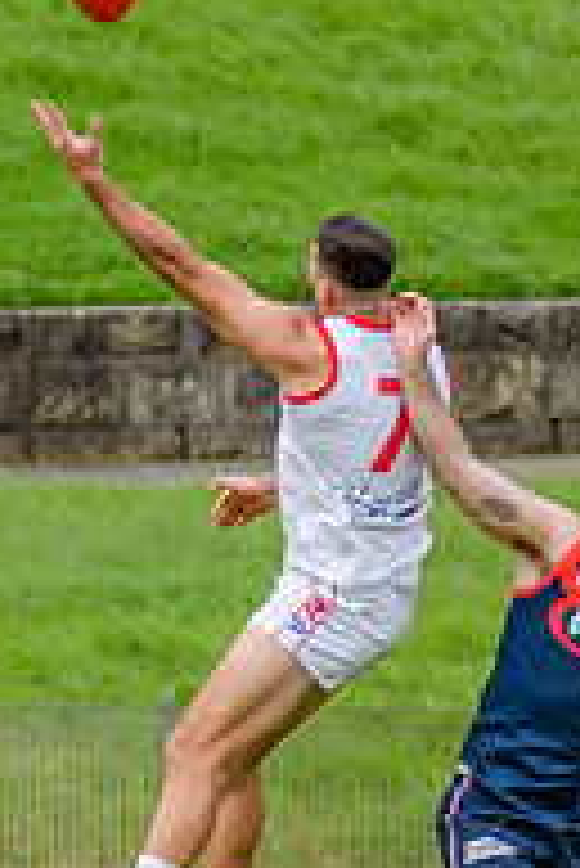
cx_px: 103
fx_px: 29284
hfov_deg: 1.1
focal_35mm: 1214
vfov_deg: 1.7
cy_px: 666
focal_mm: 320
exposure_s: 1/1600
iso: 800
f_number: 7.1
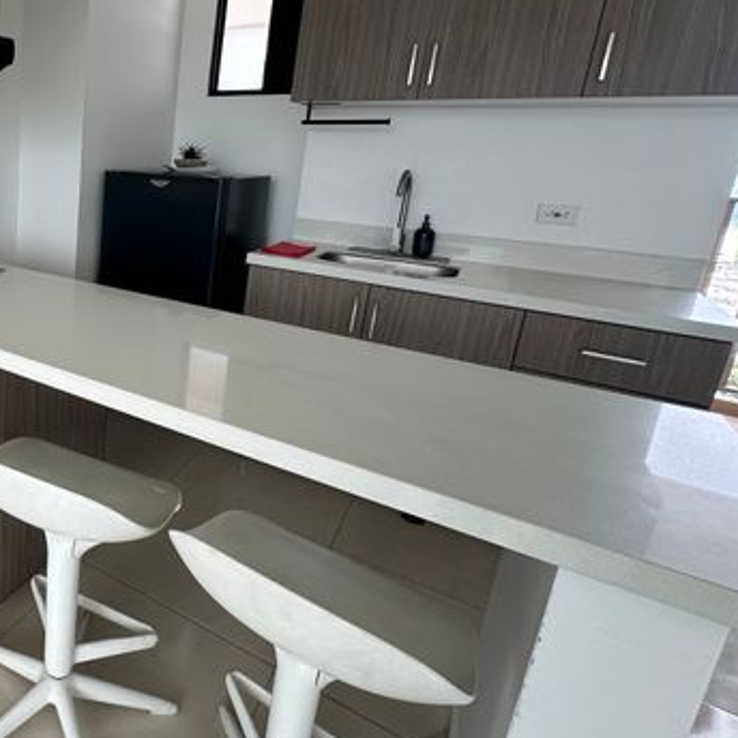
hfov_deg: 55.0
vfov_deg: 64.4
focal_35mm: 24
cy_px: 292
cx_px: 53
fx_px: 579
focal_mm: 2.22
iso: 40
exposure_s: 1/160
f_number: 2.2
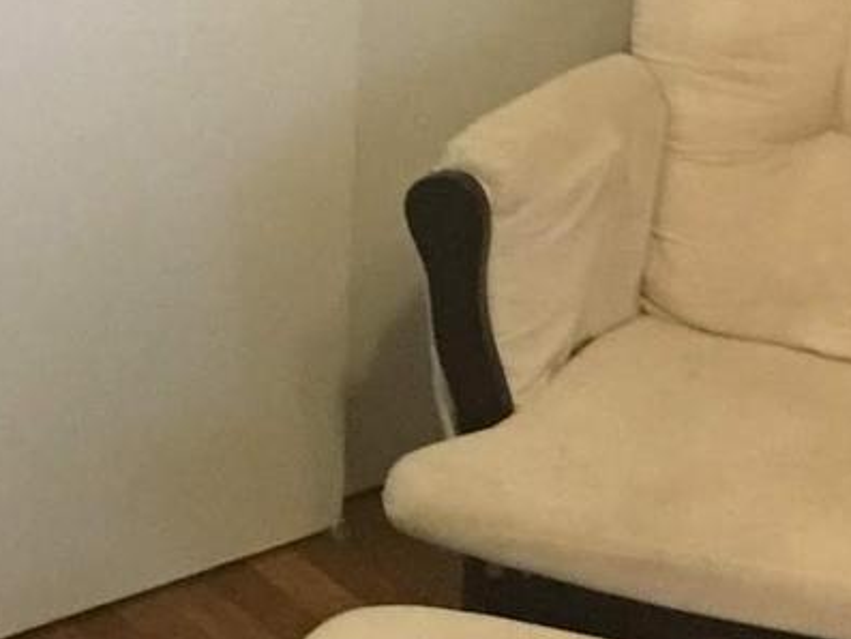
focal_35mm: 160
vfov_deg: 9.2
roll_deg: +6.7
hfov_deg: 11.7
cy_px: 708
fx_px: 3935
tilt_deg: -32.7
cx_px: -529
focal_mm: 3.3
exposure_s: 1/30
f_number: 2.4
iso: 125
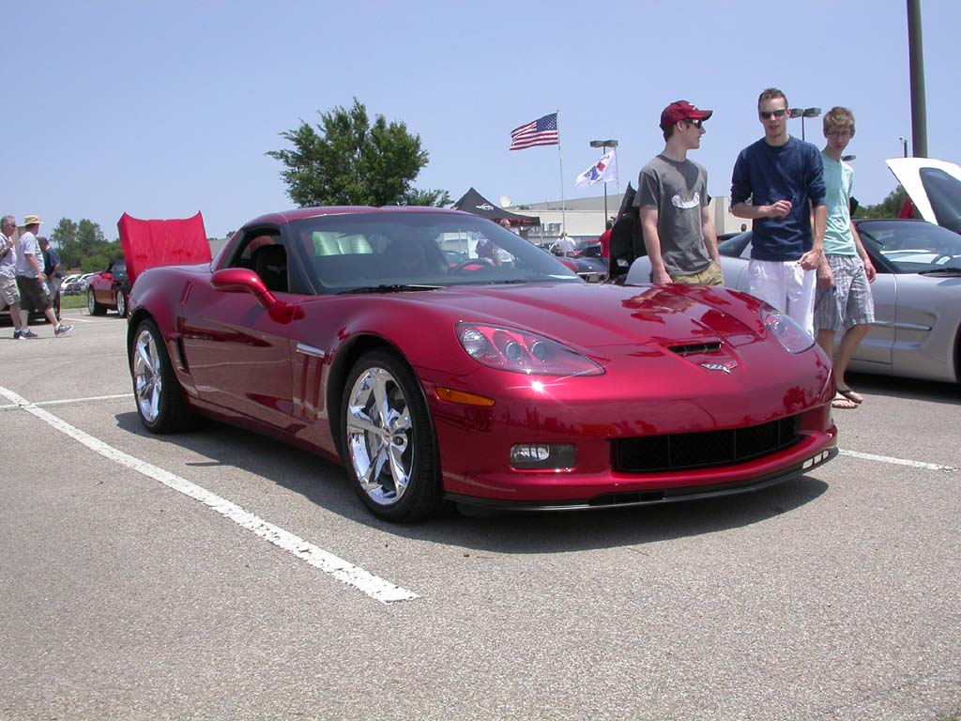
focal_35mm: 38
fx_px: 1055
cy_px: 360
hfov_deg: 49.0
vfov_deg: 37.7
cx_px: 480
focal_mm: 7.85
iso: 100
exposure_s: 1/346
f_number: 7.5
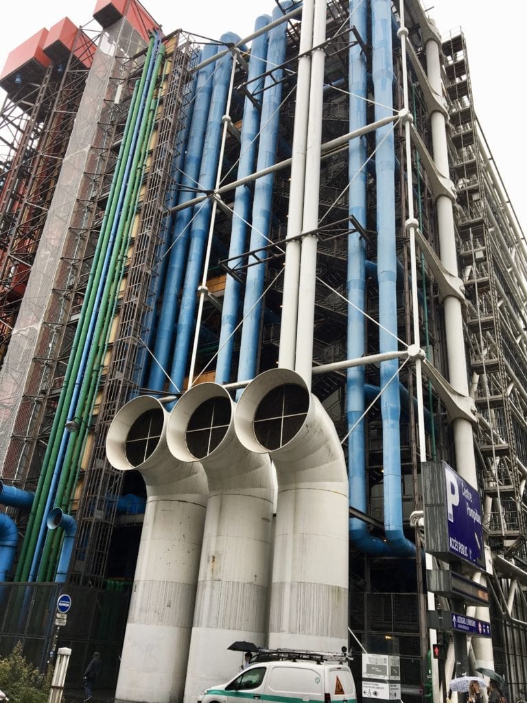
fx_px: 589
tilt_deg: +26.7
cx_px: 264
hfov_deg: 48.2
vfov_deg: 61.7
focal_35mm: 29
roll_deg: -3.6
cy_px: 352
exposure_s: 1/170
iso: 25
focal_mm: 4.15
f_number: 2.2
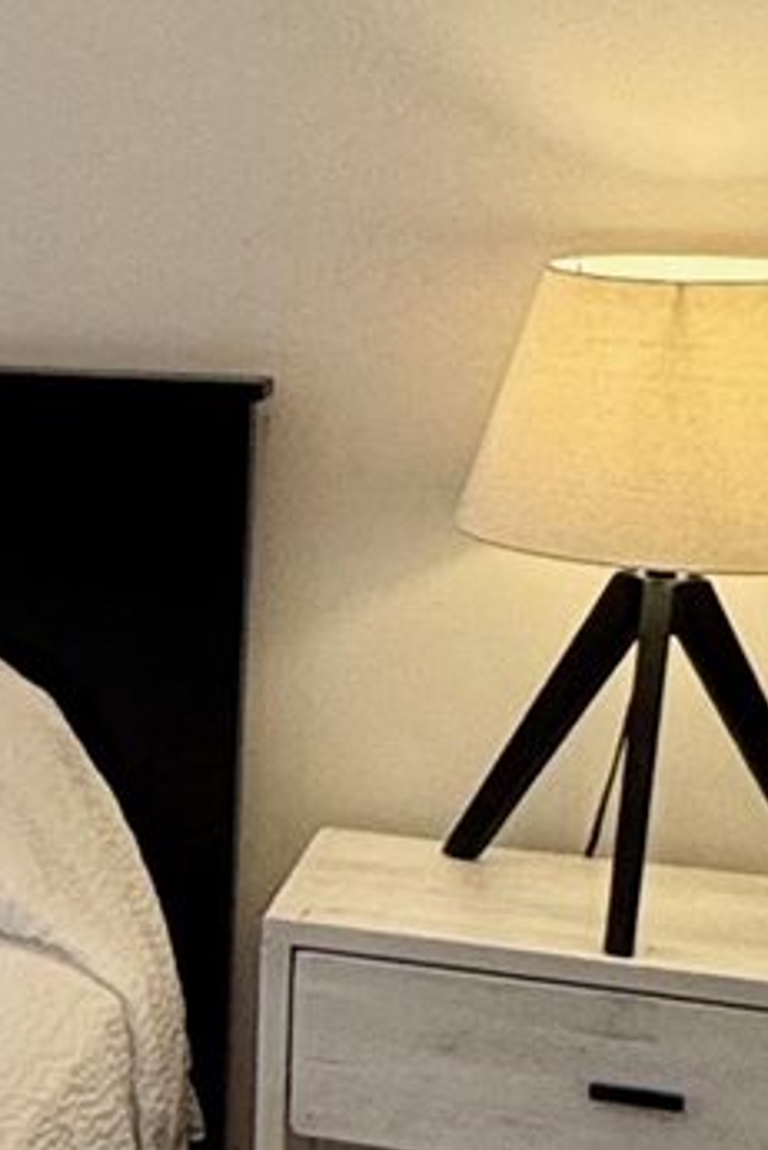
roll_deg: +2.6
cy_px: 472
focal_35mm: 97
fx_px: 3101
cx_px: -1197
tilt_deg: -8.9
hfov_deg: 11.3
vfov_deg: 21.0
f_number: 2.2
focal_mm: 2.22
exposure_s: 1/120
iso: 125
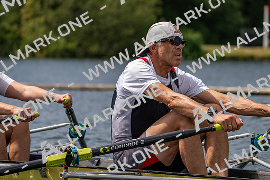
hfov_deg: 9.1
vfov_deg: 6.1
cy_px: 82
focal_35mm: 227
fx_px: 1703
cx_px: 148
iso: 200
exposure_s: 1/1600
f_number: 5.6
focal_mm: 200
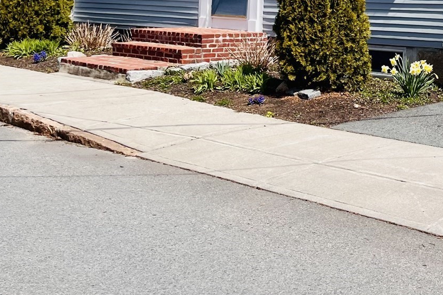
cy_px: -53
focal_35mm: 66
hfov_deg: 27.6
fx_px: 812
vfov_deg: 19.5
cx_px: 501
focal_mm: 5.1
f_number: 1.6
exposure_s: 1/4854
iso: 50
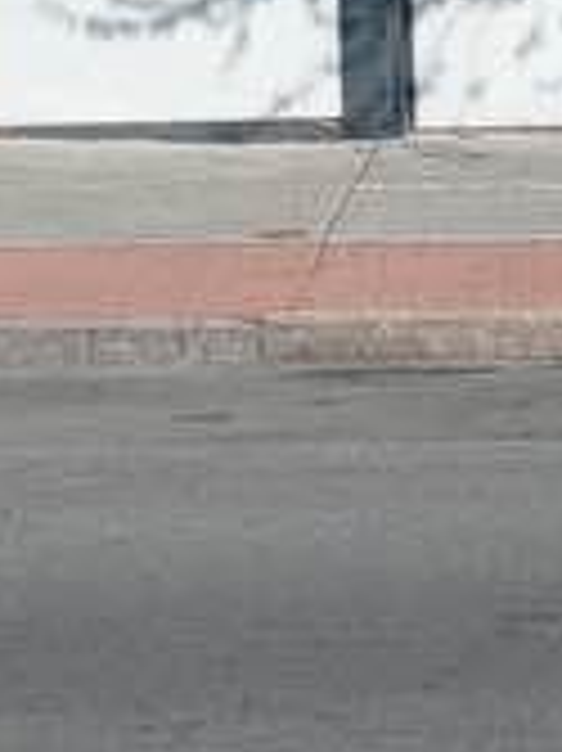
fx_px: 3490
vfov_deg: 12.3
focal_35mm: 161
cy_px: 221
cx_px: 926
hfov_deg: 8.9
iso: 100
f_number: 1.8
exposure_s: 1/1919
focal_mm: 3.61
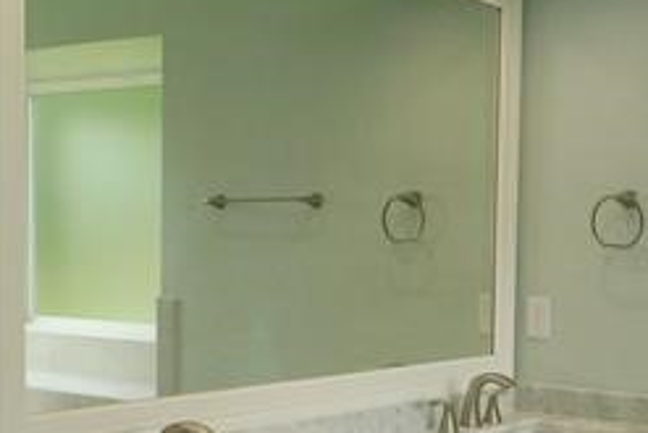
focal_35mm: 62
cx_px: 585
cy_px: 307
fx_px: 1117
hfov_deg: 30.9
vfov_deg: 21.8
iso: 200
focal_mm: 4
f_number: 3
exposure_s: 1/160
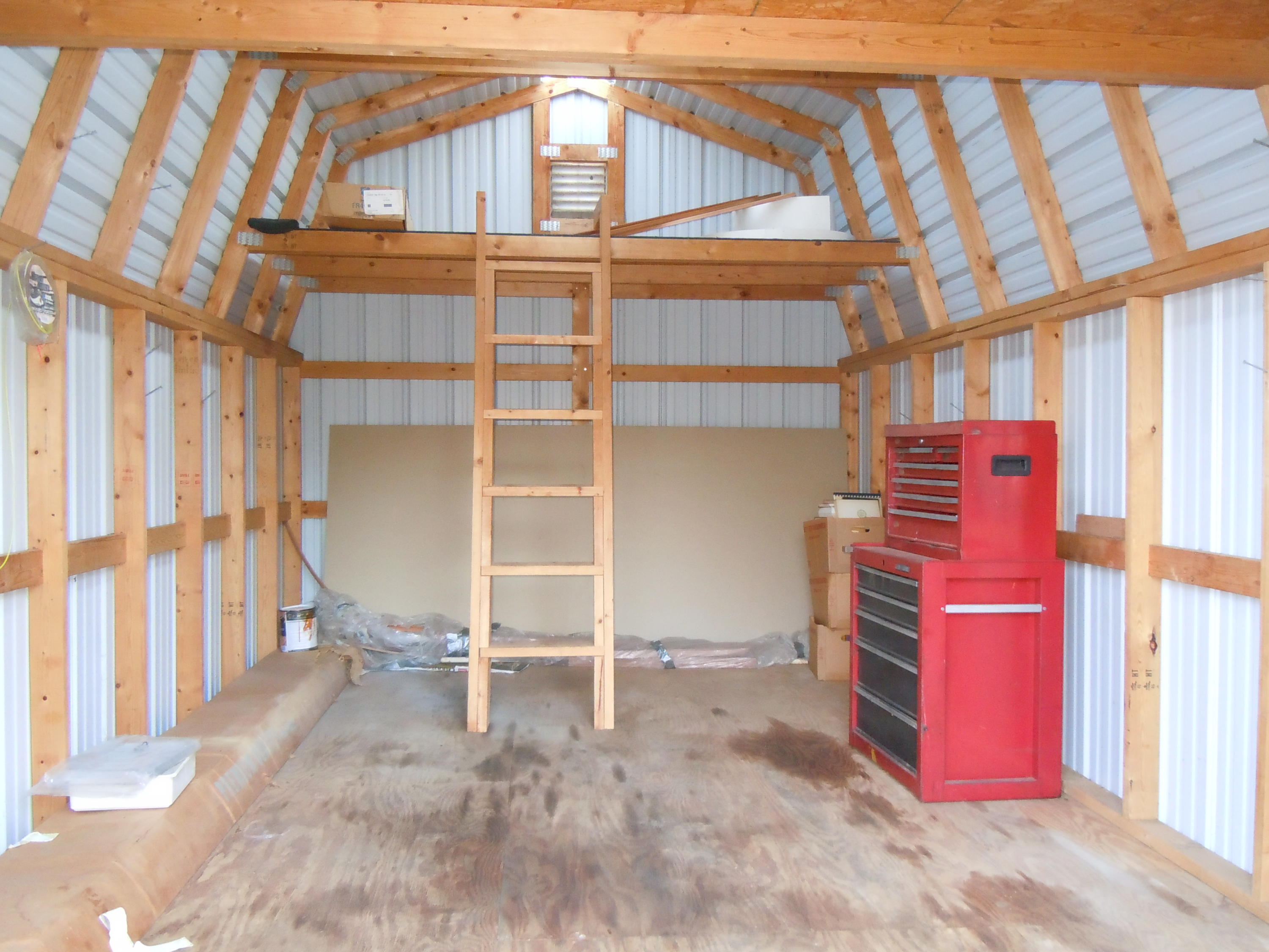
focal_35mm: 30
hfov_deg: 60.0
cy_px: 476
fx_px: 1100
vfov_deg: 46.8
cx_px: 634
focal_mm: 5.4
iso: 640
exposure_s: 1/30
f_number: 3.5
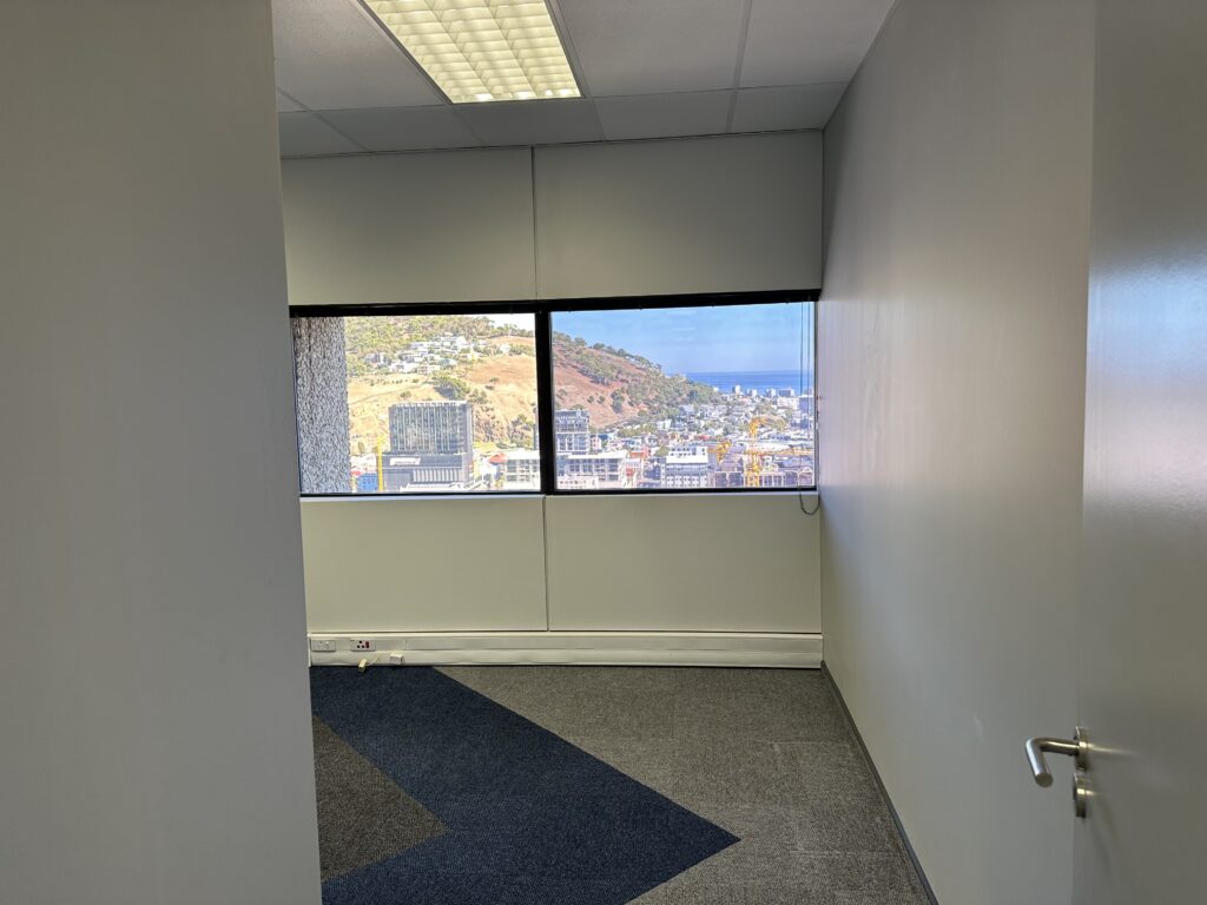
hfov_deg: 71.6
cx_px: 604
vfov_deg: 56.8
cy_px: 452
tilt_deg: -3.3
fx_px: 837
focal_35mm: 24
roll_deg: +0.9
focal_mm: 6.86
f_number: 1.78
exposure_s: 1/100
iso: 80
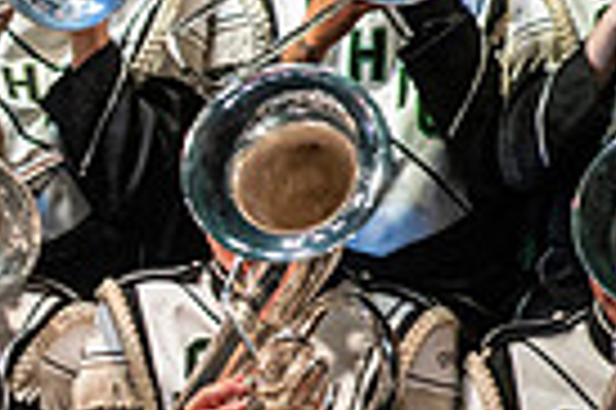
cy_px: 333
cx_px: -589
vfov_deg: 1.1
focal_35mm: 1269
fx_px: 21688
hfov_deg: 1.6
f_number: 5.6
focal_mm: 300
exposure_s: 1/400
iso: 5000
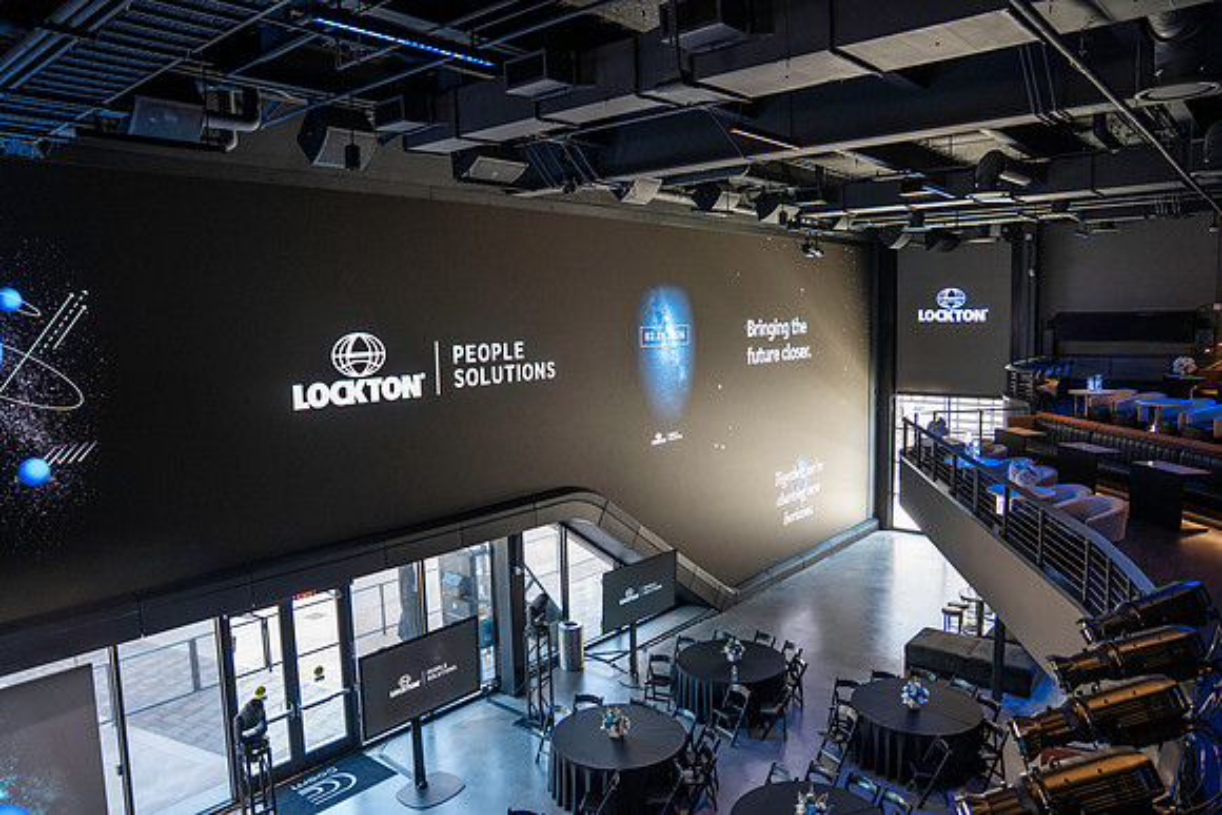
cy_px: 408
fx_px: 815
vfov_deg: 53.2
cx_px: 611
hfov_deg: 73.7
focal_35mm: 24
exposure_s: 1/160
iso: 1250
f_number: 2.8
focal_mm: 24
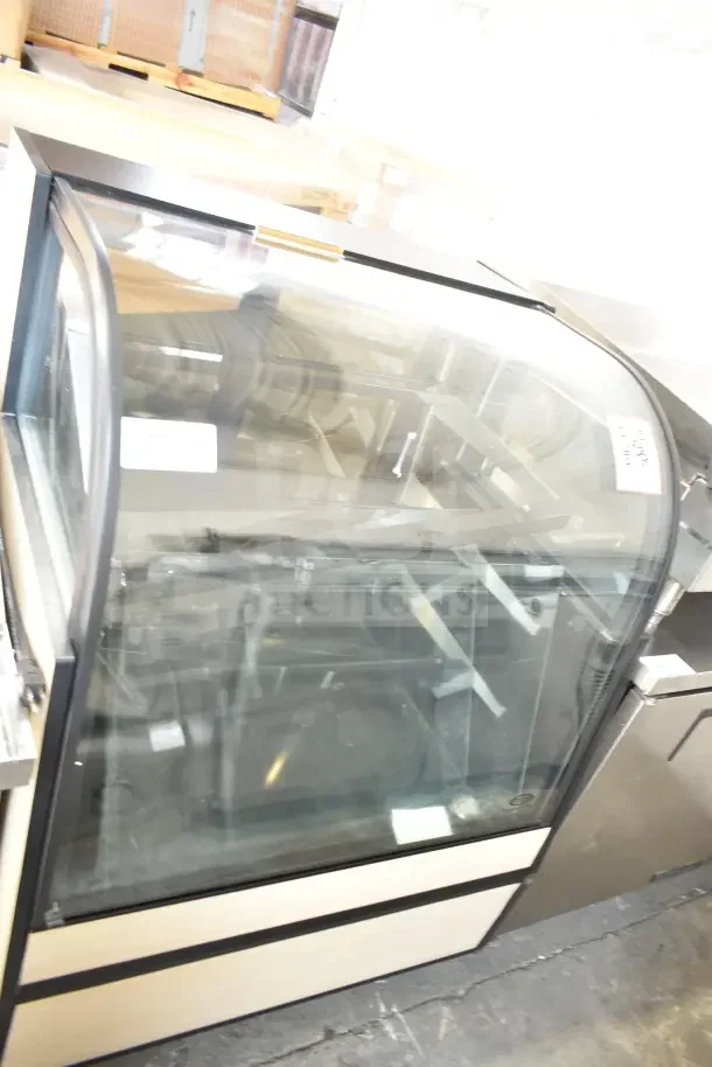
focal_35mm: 27
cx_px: 356
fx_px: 800
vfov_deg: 67.4
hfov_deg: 48.0
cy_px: 534
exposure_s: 1/30
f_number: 3.5
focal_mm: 18
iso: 640
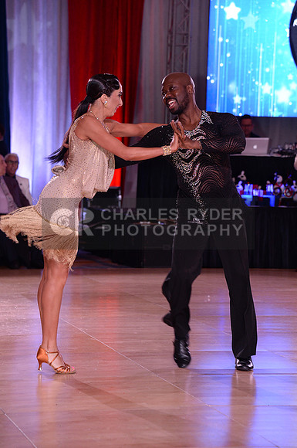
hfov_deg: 11.4
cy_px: 224
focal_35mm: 120
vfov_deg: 17.1
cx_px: 148
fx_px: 1489
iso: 2000
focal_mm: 120
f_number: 5.6
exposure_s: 1/250
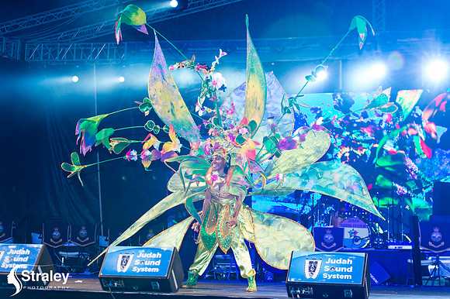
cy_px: 150
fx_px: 874
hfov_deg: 28.9
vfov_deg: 19.4
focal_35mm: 70
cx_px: 225
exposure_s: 1/250
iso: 2500
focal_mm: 70
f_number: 5.6
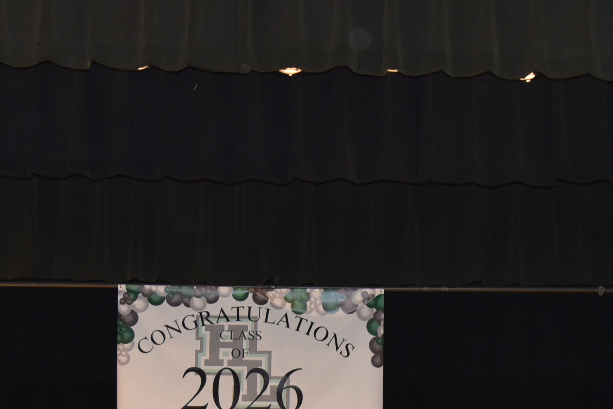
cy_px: 479
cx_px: 421
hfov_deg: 20.1
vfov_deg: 13.2
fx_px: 1720
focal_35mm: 101
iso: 1600
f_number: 5.6
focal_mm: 32
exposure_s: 1/60
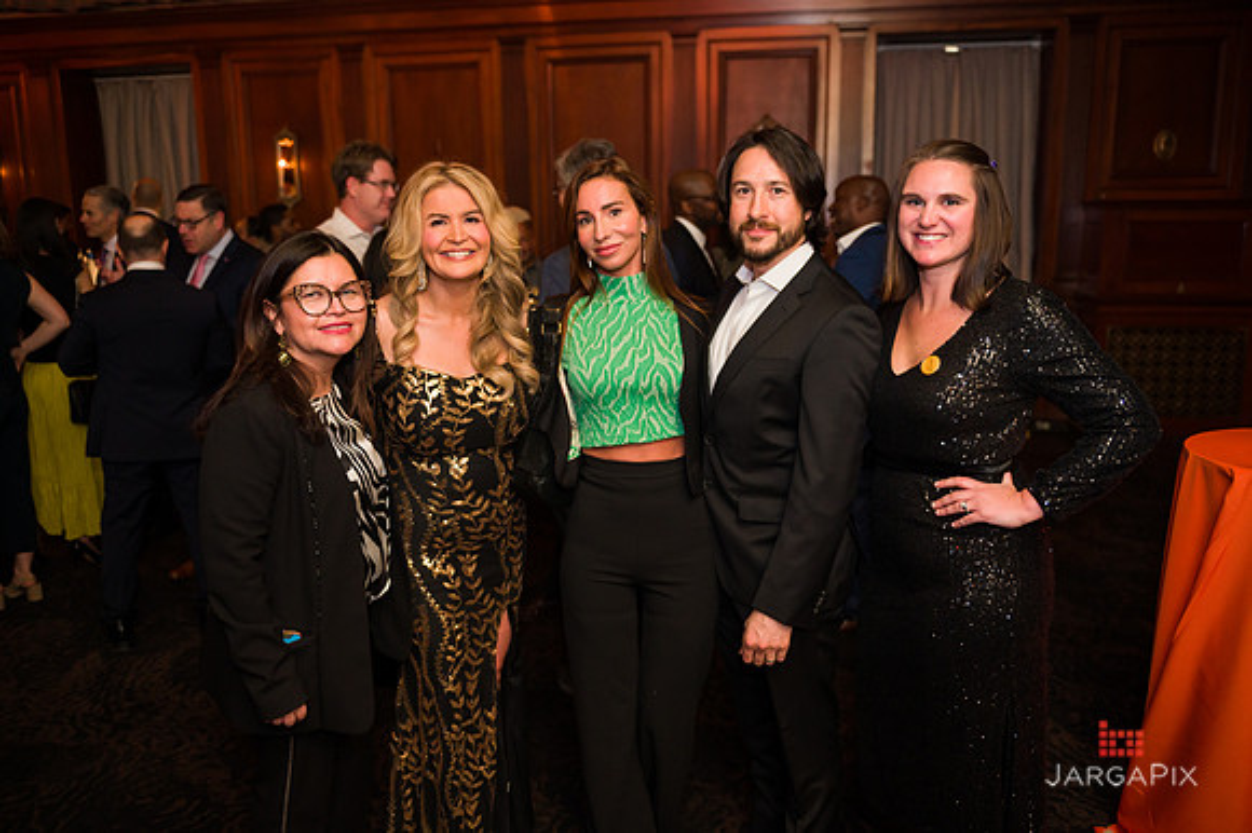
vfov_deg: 44.9
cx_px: 626
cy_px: 416
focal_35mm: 29
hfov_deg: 63.7
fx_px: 1008
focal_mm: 29
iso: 1600
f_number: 3.2
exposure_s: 1/200
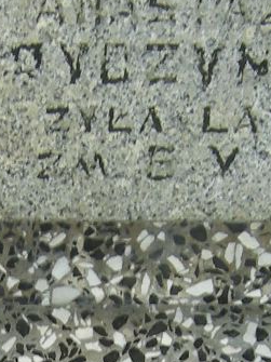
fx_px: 1880
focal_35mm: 180
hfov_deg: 8.2
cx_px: -4
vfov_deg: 10.8
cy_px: 405
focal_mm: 5.3
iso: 64
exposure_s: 1/51.3
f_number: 2.9
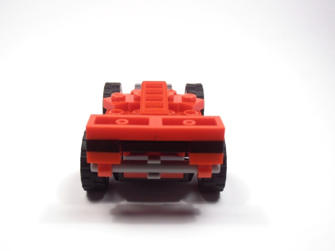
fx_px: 407
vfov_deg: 34.4
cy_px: 121
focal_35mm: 42
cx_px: 157
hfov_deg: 44.8
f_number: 3.9
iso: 80
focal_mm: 6.61
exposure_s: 1/80
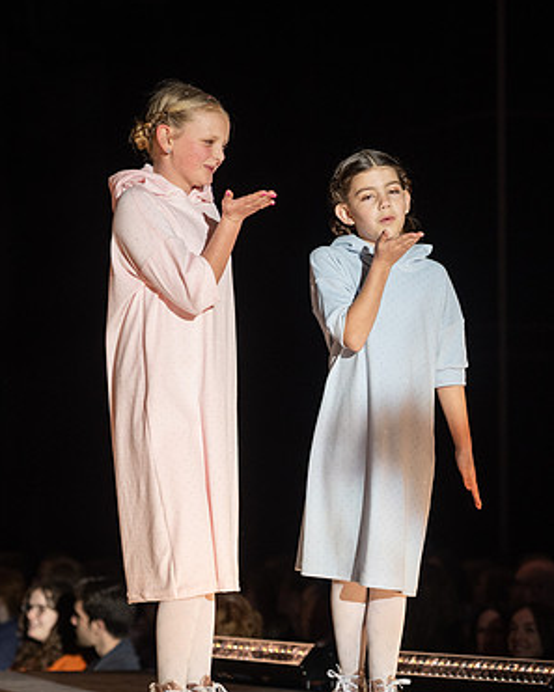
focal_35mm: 186
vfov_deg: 10.4
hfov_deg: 8.3
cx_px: 213
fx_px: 3811
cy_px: 396
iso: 640
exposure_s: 1/640
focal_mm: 100
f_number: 2.8
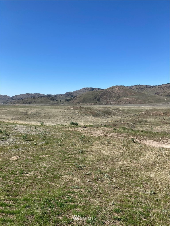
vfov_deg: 63.4
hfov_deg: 49.7
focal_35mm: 28
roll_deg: -2.1
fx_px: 183
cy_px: 113
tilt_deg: -6.2
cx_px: 85
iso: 20
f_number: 1.8
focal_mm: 3.99
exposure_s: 1/2404
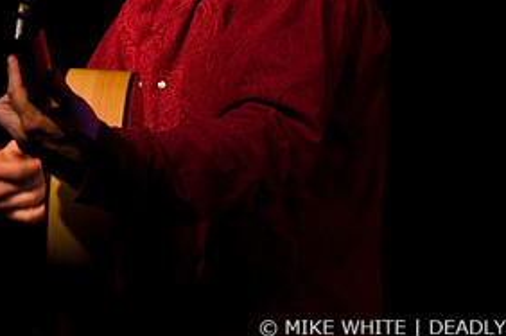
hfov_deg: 10.8
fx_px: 2680
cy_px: -3
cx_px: 136
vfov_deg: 7.1
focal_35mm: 191
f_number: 2.8
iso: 800
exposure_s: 1/100
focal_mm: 62
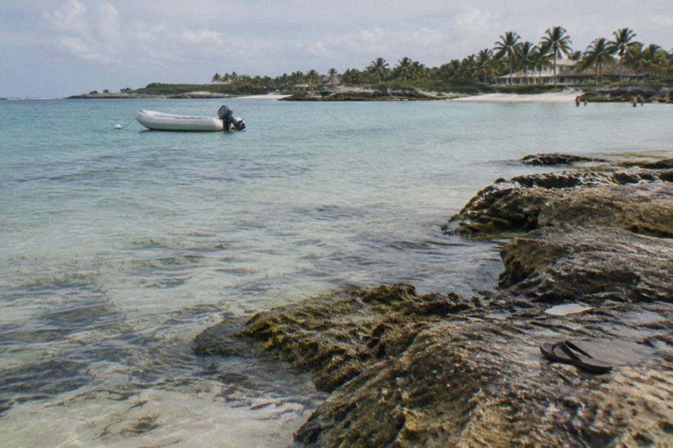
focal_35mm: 35
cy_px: 224
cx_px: 336
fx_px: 654
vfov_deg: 37.8
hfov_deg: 54.5
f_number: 9
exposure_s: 1/500
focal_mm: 35
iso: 200
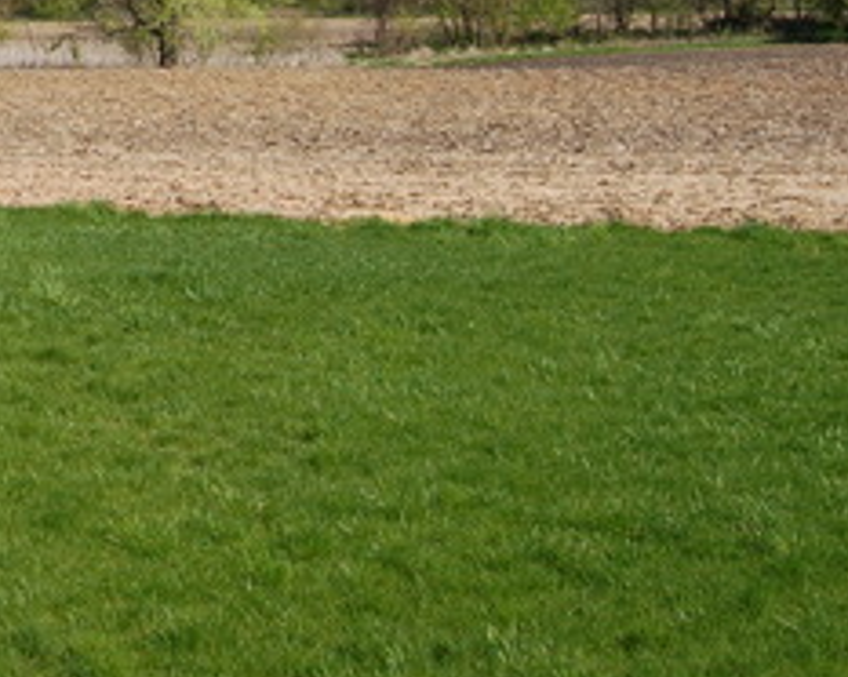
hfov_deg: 20.5
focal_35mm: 85
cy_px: -55
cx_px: -258
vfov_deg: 17.5
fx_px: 2132
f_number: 9
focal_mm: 22
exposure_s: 1/320
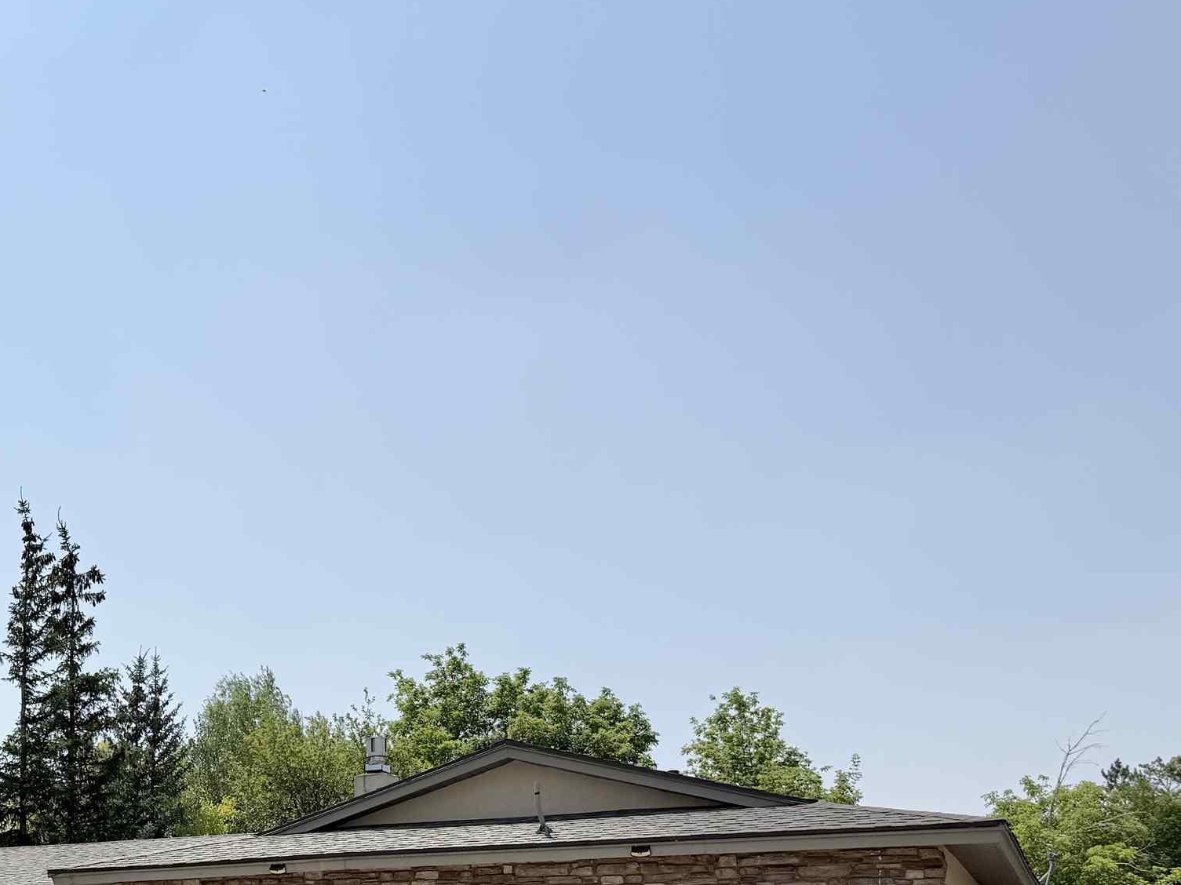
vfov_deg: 27.9
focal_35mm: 49
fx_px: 1671
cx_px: 130
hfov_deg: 36.6
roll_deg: -0.5
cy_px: 887
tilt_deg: +4.6
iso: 80
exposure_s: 1/9091
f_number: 1.78
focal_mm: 6.76
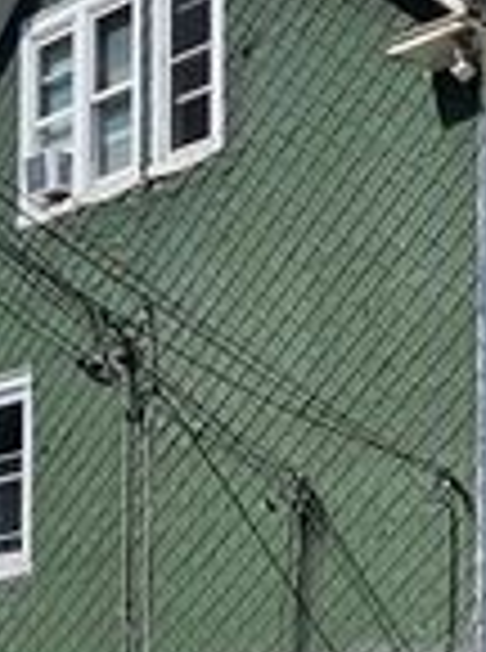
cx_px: 819
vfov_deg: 17.5
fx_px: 1993
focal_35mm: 106
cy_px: 825
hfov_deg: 12.9
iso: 10
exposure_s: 1/924
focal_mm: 6.3
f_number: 1.7
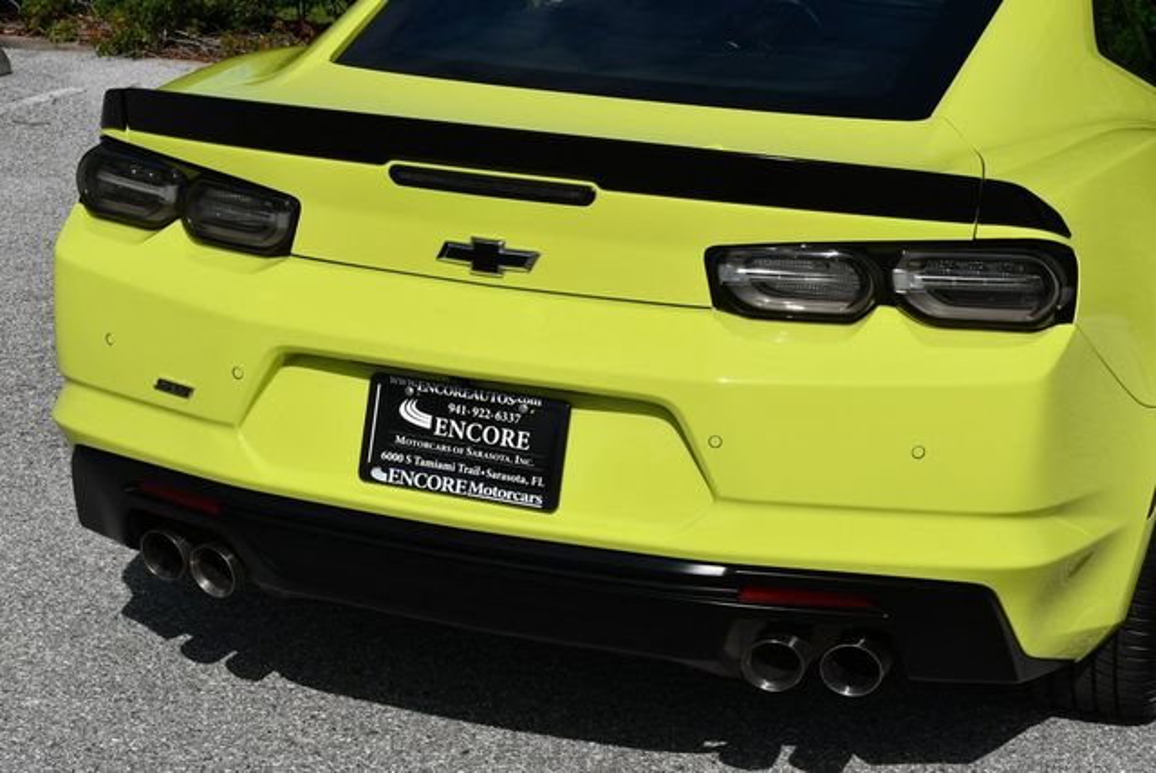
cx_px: 578
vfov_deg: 18.0
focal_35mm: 76
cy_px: 386
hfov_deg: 26.6
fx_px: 2443
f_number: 10
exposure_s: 1/400
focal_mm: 38
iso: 100
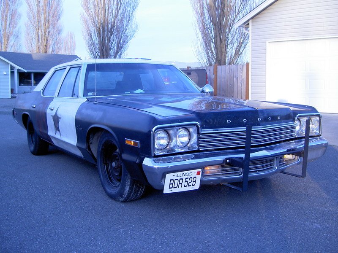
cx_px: 169
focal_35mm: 39
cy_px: 126
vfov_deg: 36.8
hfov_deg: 47.9
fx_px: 381
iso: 100
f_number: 2.8
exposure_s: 1/100
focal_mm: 8
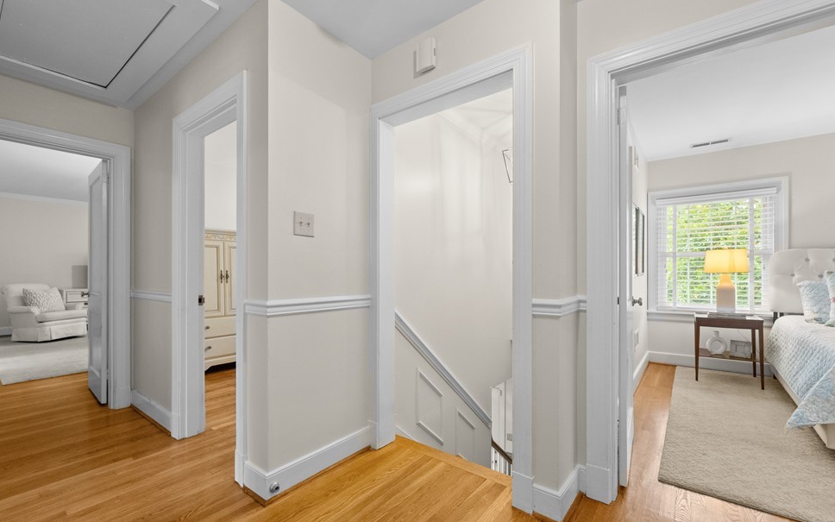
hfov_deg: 97.8
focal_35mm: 16
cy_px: 280
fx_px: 364
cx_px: 411
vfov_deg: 71.2
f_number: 6.3
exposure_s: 1/20
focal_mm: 14
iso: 2000
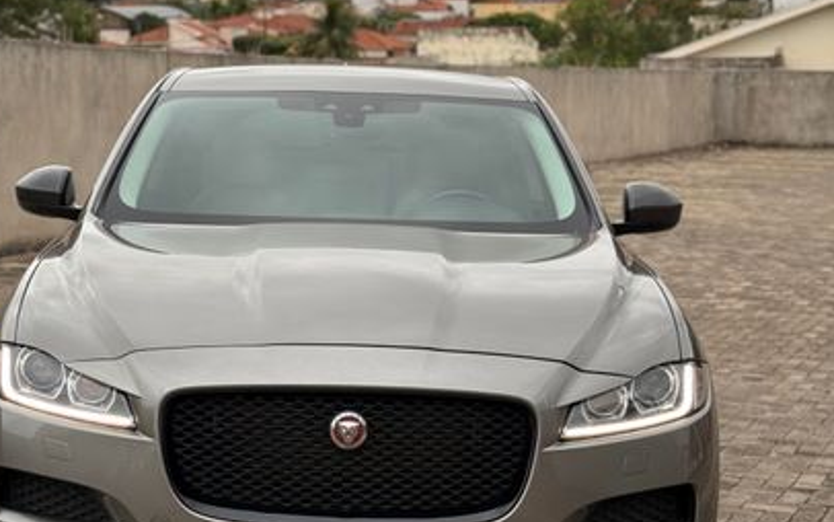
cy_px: 306
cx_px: 353
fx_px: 1341
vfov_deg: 22.0
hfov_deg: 34.5
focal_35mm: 59
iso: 64
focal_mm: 6.76
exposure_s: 1/596
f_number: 1.78
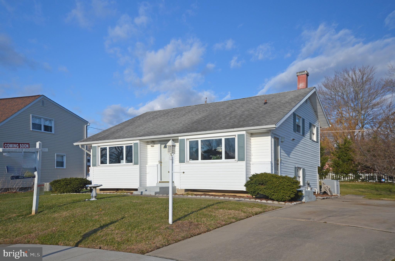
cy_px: 130
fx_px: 328
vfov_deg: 43.4
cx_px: 198
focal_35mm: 30
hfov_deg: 62.0
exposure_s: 1/320
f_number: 9
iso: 200
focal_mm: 20
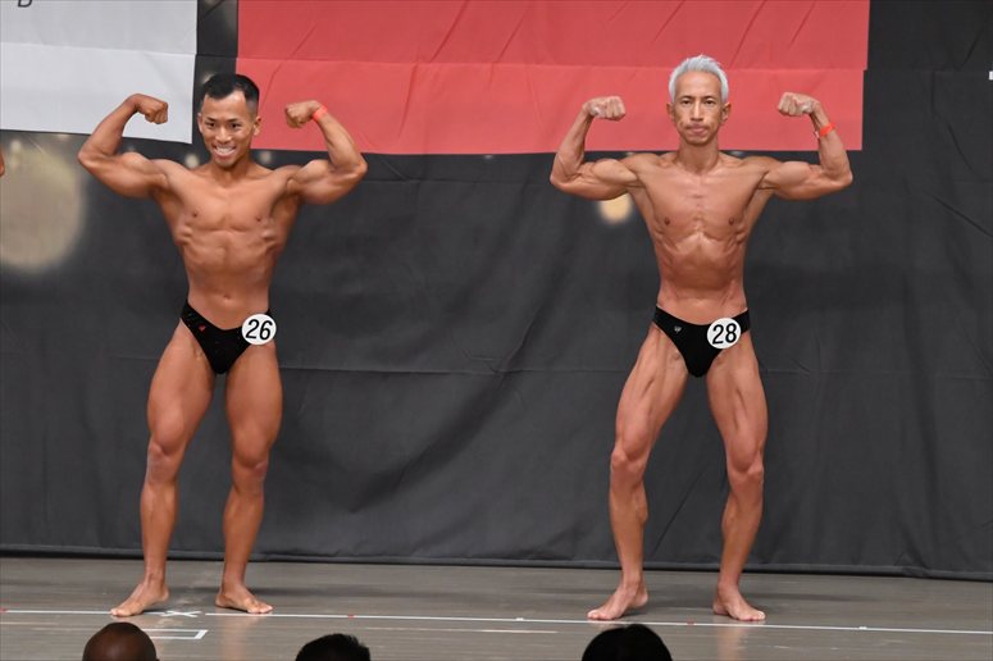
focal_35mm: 225
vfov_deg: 6.1
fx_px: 6203
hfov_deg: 9.2
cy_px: 330
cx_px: 496
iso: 5000
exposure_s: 1/400
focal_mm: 150
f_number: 5.6
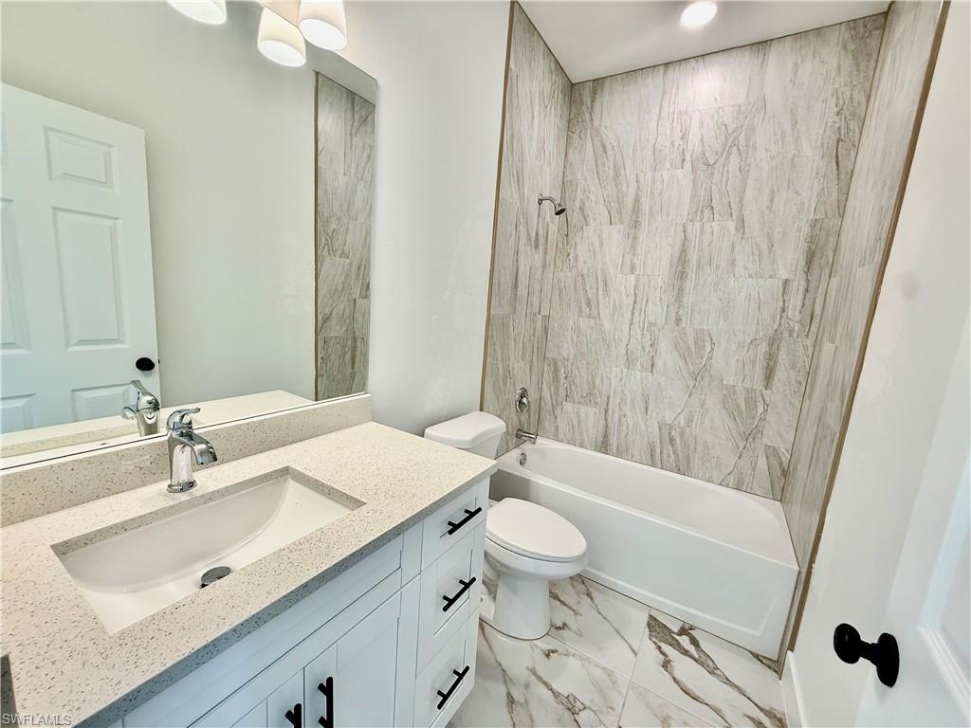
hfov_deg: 102.1
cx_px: 486
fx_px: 393
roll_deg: -3.8
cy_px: 364
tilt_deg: -8.8
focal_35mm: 14
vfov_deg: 85.7
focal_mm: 2.22
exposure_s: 1/120
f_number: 2.2
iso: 100
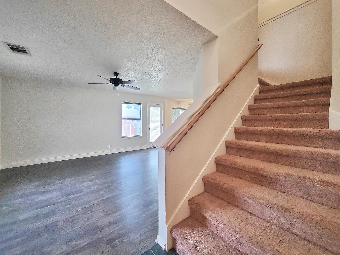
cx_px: 170
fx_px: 128
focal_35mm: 13
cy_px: 128
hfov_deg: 106.2
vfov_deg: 89.9
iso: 500
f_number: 2.2
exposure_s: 1/40
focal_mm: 1.8
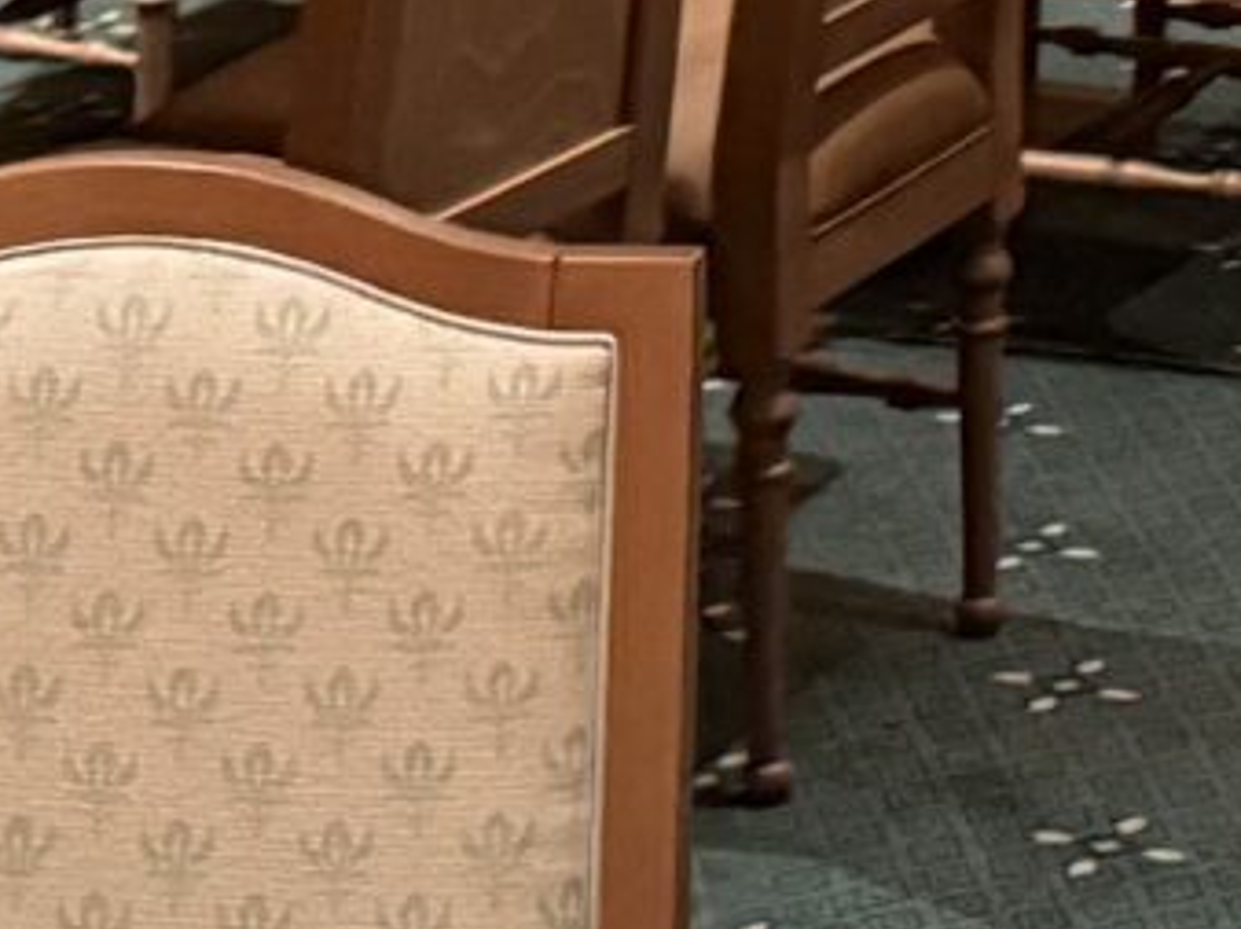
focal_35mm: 182
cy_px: -1190
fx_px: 6520
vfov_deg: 7.7
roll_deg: -3.4
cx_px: 1494
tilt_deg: -2.9
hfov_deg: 10.7
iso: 800
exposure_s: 1/44
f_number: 1.78
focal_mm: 6.76
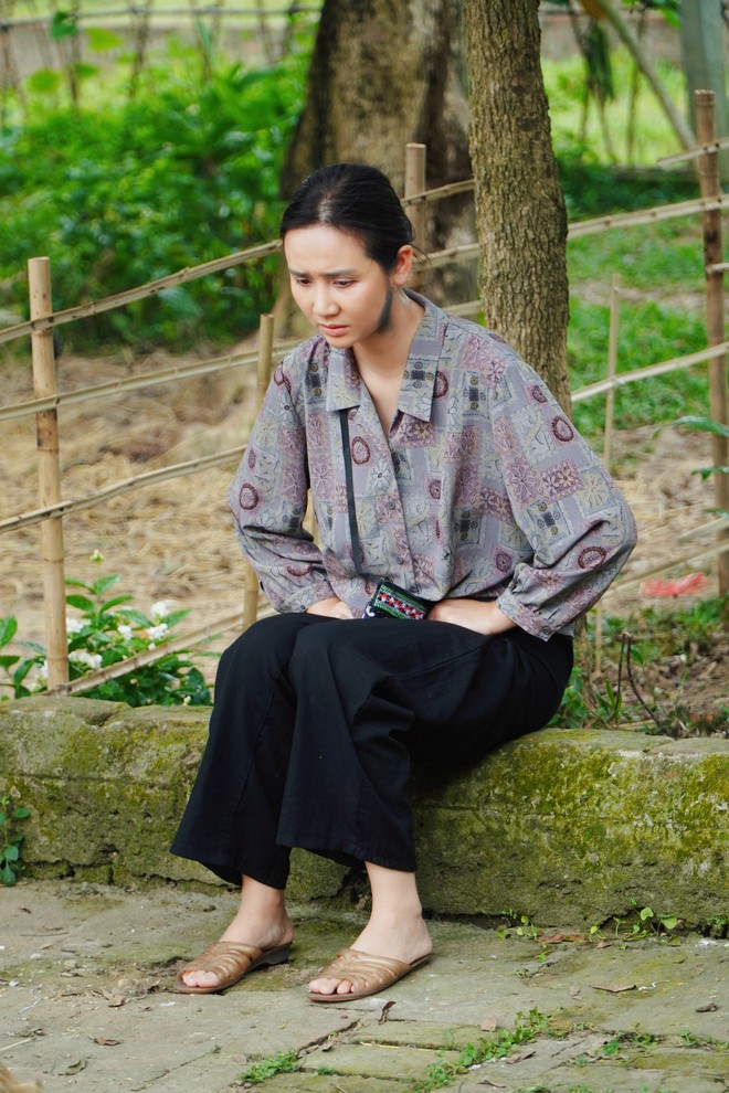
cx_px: 364
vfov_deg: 13.0
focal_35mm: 158
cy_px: 546
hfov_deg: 8.7
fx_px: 4784
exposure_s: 1/640
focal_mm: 105
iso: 320
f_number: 4
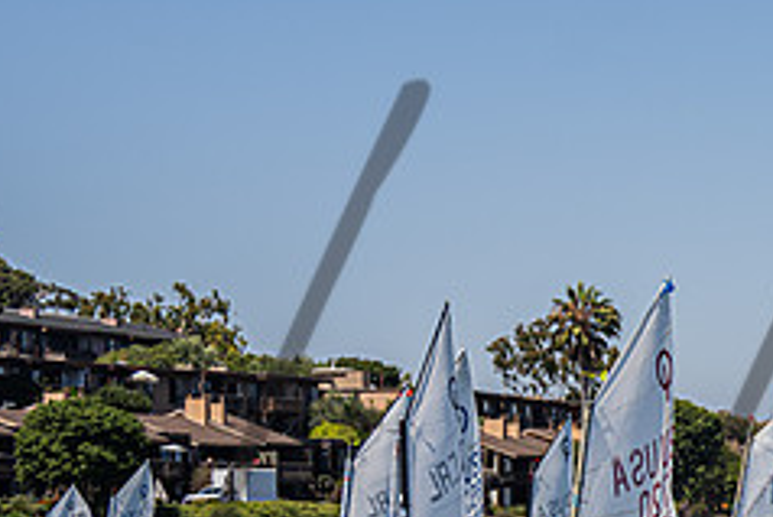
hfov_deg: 13.5
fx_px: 3158
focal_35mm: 147
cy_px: 525
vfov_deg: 9.3
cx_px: 973
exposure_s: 1/1000
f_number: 5.3
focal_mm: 44
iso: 250
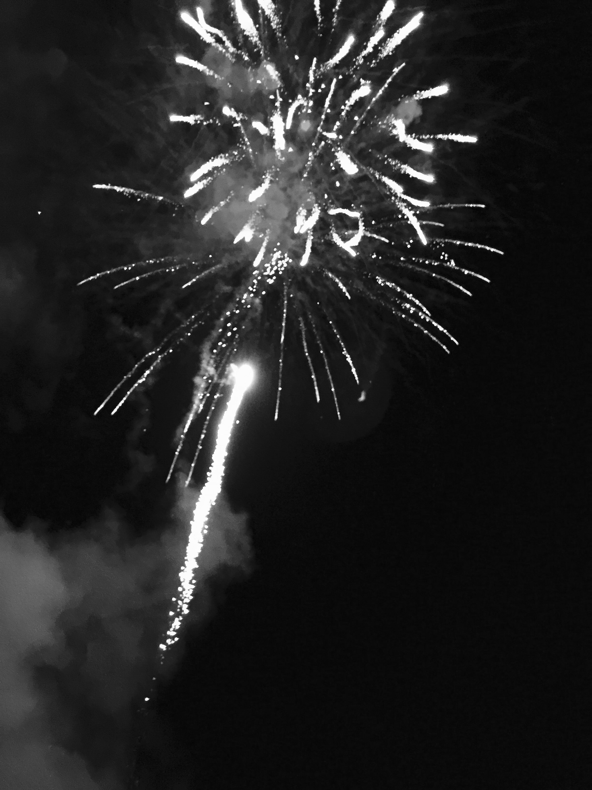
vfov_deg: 61.7
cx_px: 296
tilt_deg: +50.2
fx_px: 661
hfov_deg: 48.2
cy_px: 395
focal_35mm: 29
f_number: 2.2
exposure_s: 1/4
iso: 320
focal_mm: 4.15
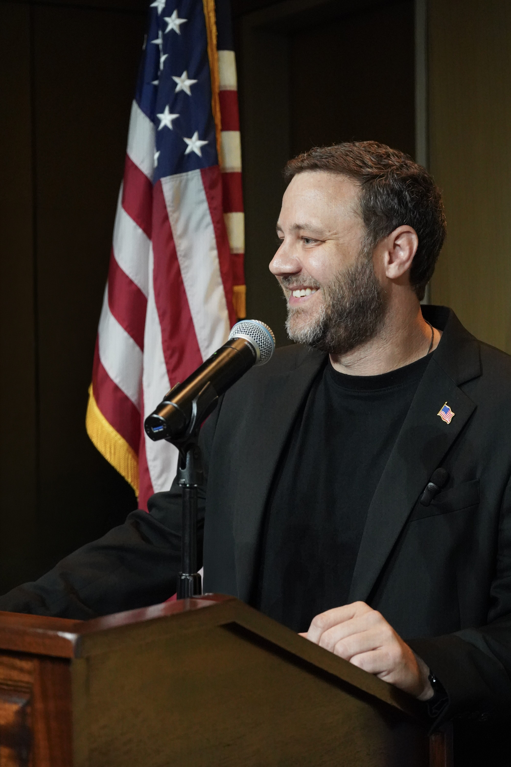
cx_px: 256
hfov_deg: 19.5
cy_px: 384
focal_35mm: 70
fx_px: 1490
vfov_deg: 28.8
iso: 12800
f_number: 6.3
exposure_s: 1/400
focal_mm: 70
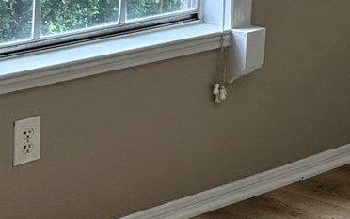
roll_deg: -2.9
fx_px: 1336
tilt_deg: -1.0
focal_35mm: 140
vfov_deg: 8.8
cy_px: -243
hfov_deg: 13.1
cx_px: 684
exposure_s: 1/165
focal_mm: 6.86
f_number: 1.78
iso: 80
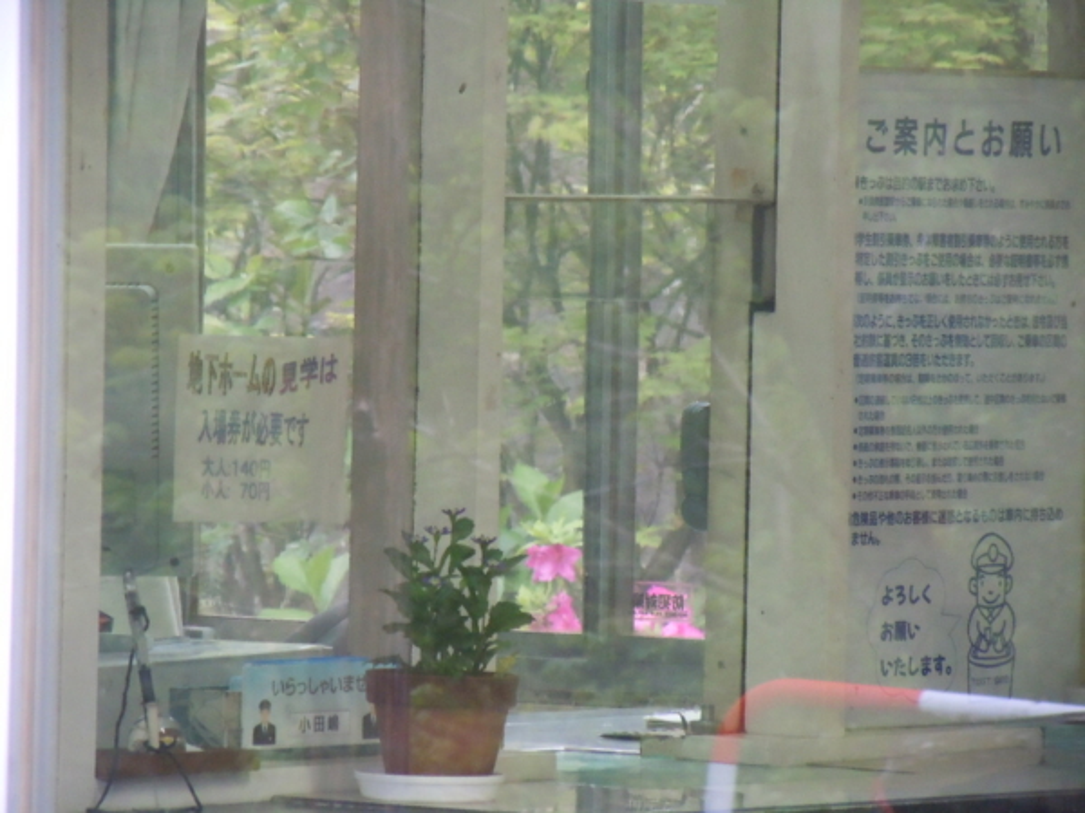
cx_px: 542
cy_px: 406
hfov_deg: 6.6
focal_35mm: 300
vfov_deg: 5.0
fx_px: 9403
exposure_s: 1/25
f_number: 5.6
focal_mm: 54
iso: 800
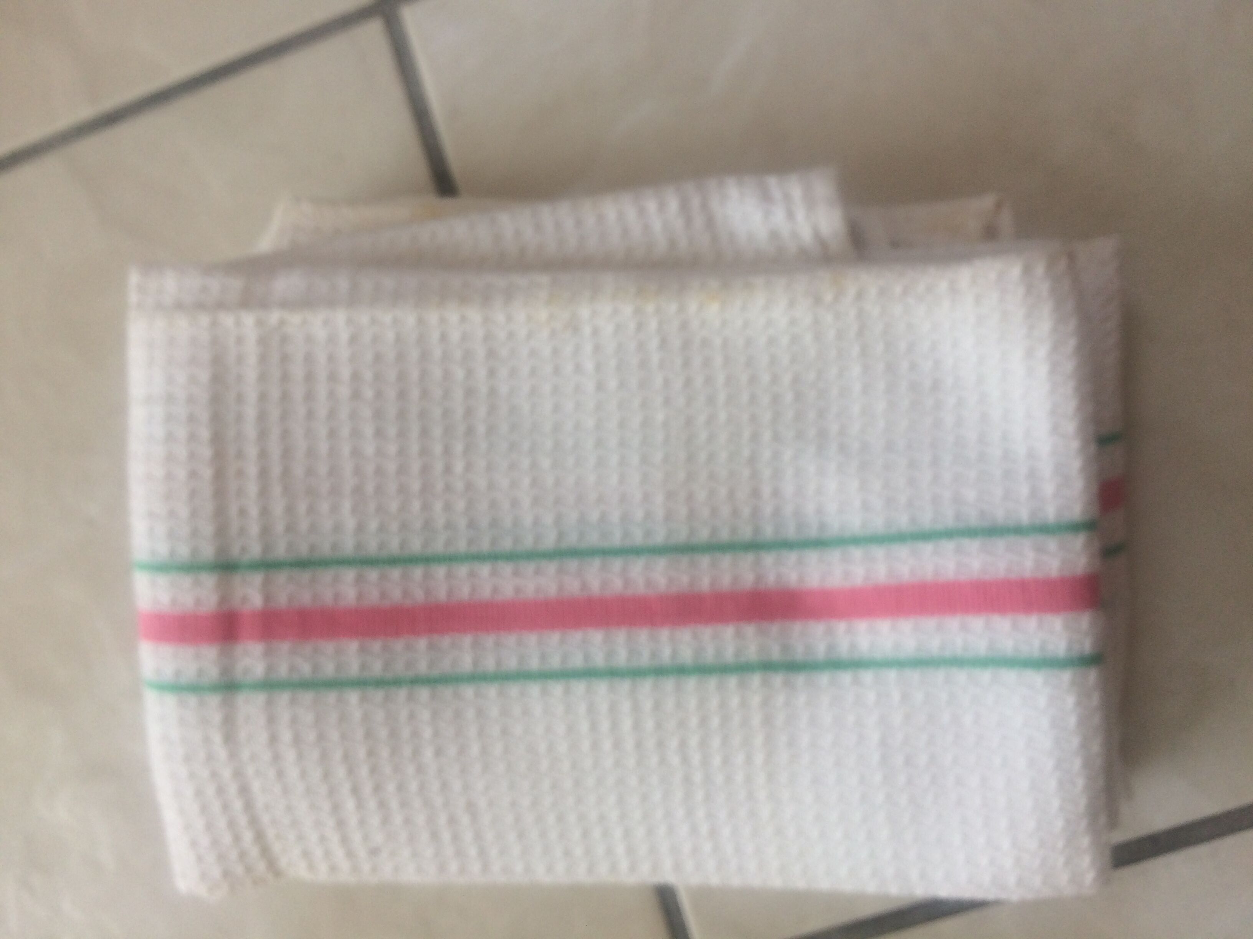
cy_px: 470
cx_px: 626
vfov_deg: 48.2
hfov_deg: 61.7
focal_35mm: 29
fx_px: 1050
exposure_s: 1/217
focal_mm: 4.15
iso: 32
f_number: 2.2
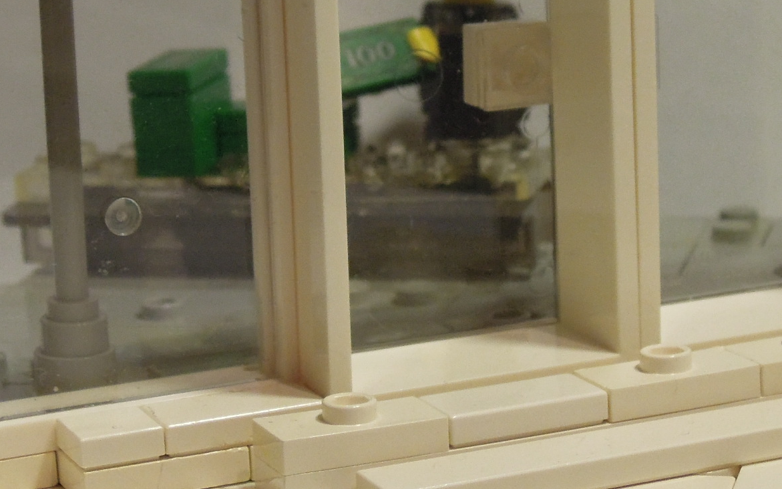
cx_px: 318
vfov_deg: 10.1
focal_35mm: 129
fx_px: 2749
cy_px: 16
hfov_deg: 16.2
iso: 400
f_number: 4
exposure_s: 1/50
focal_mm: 9.9
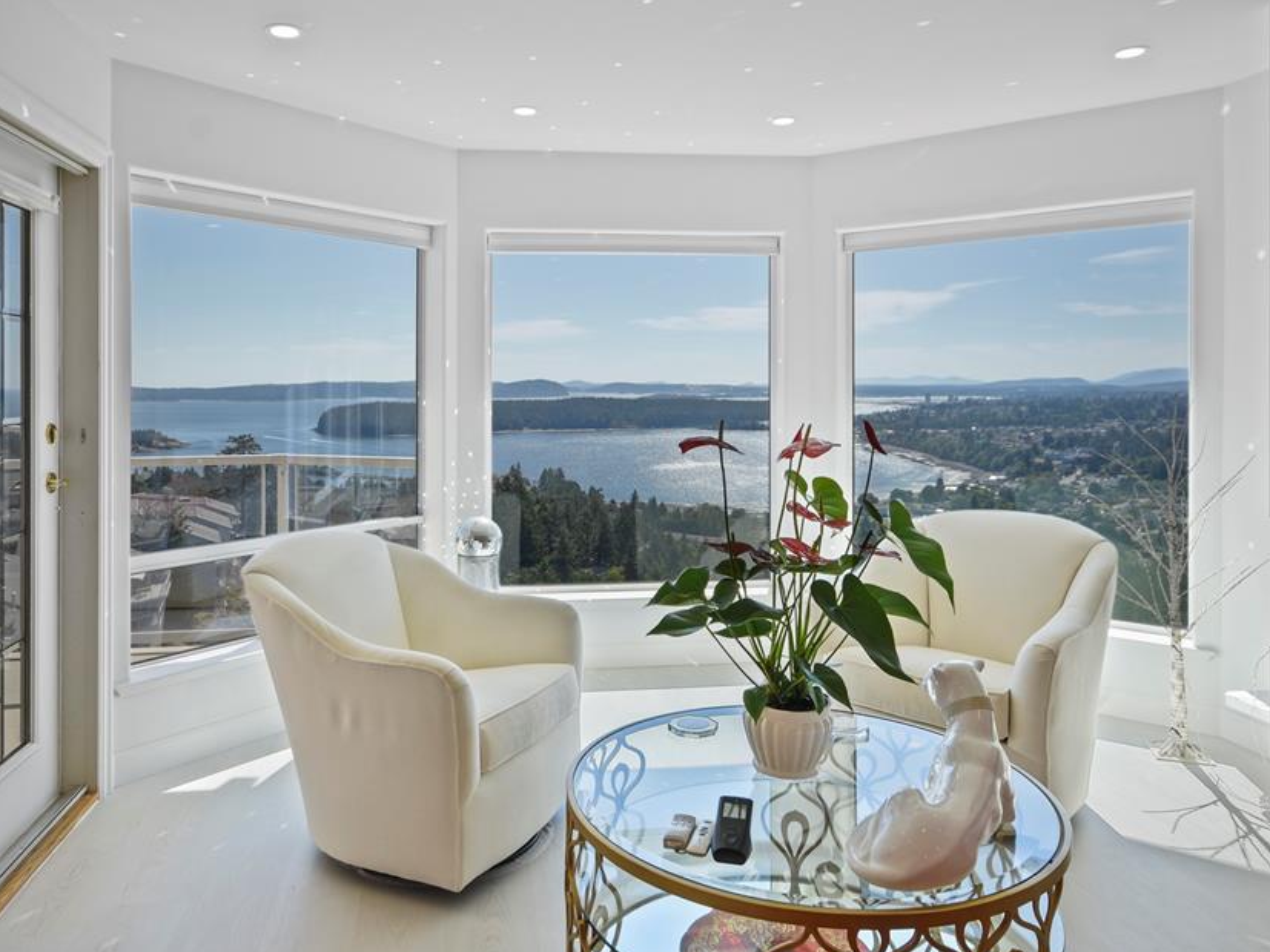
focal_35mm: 25
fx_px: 917
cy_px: 510
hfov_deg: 69.2
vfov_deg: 54.8
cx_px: 561
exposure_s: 1/60
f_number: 7.1
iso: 100
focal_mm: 14
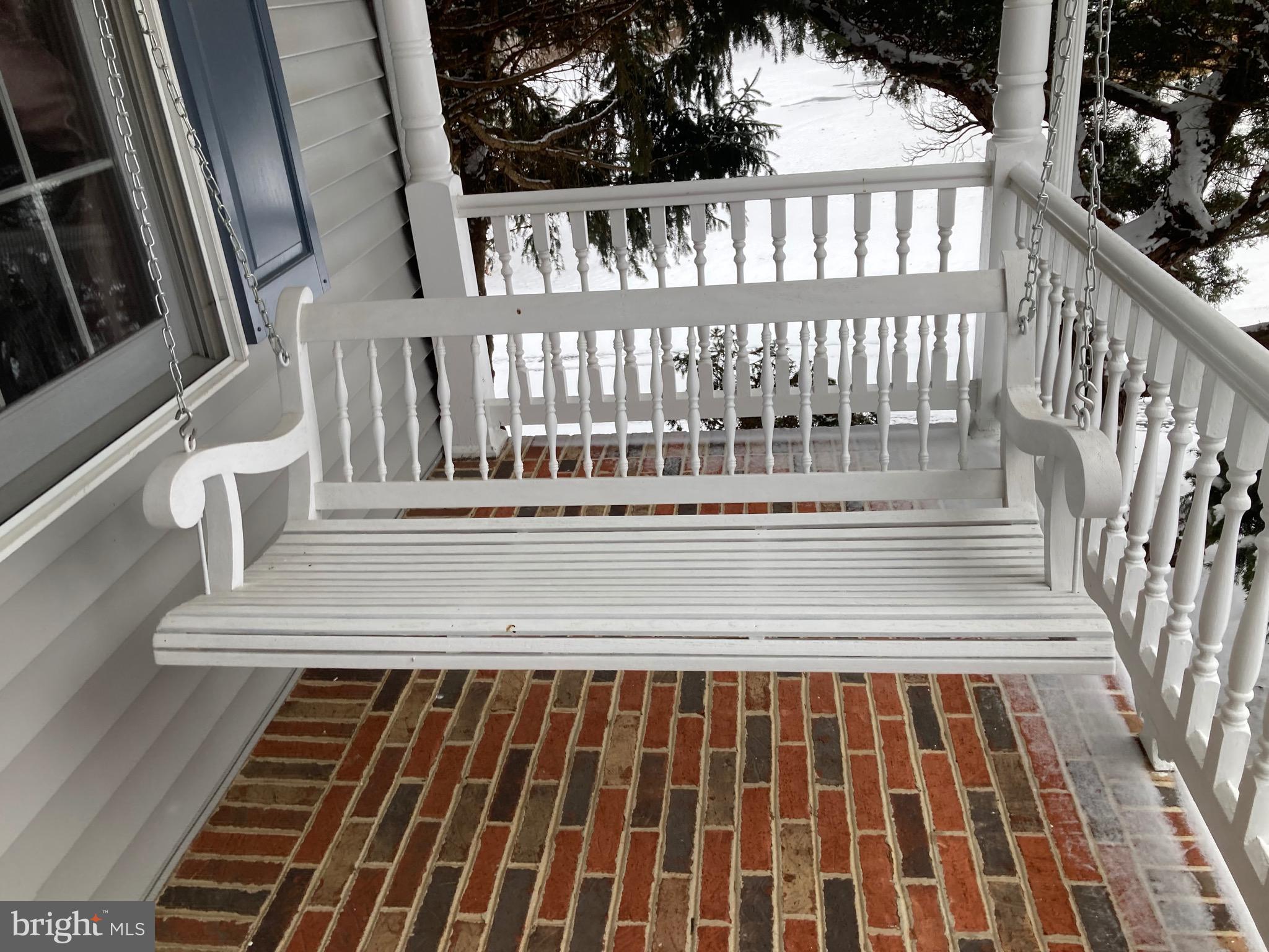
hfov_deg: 63.4
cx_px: 634
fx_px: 1026
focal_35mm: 28
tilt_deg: -26.2
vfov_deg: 49.7
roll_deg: +5.0
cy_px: 476
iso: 32
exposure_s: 1/121
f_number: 1.8
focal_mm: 3.99
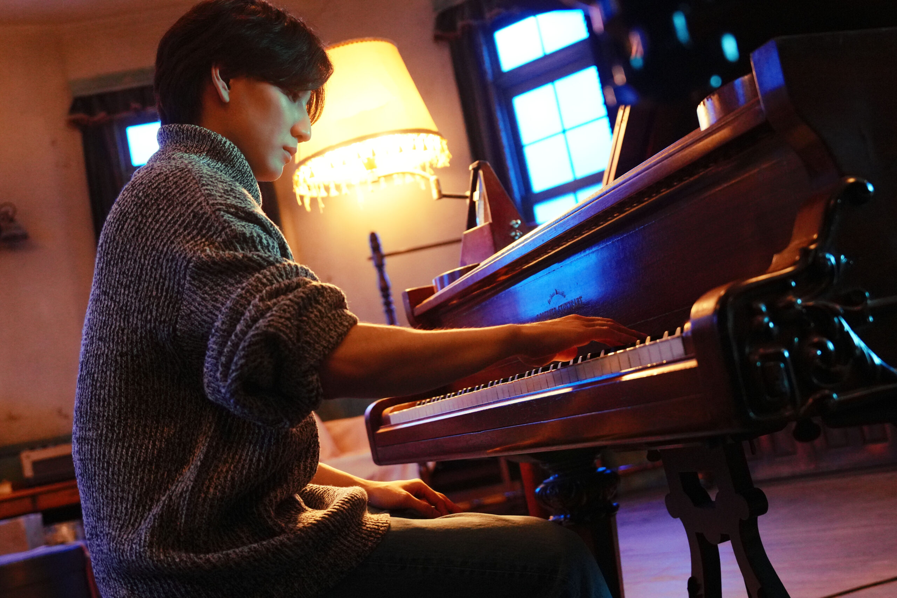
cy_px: 299
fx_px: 1071
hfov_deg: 45.4
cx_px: 448
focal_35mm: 43
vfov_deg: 31.2
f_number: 2.8
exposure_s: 1/160
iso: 2500
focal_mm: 29
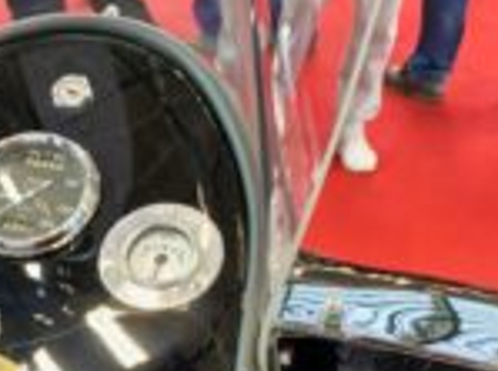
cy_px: 441
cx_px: 43
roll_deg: +1.8
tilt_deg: -39.7
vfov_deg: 21.6
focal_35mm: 63
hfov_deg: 29.4
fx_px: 904
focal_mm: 4.25
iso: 160
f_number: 1.8
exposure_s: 1/50
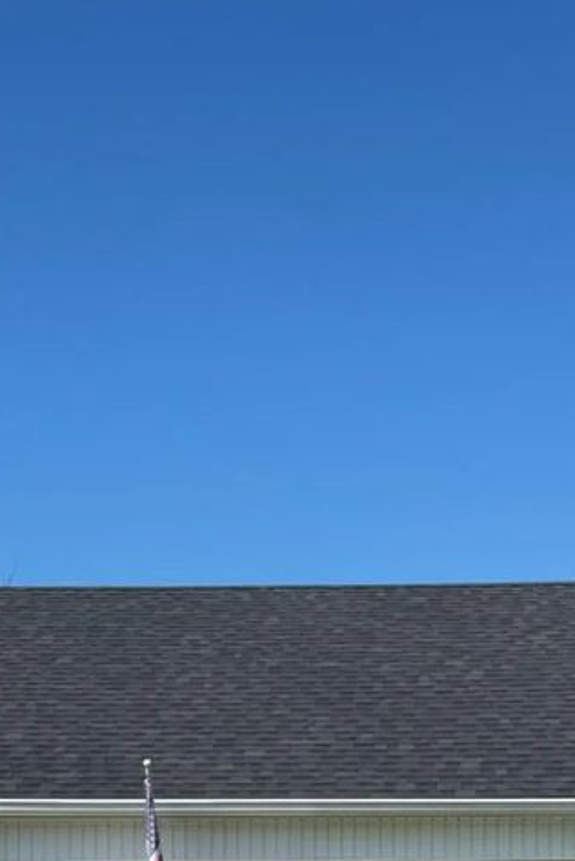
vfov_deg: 26.3
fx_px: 1722
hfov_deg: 18.9
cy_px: 898
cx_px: 329
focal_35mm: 72
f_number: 1.78
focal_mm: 6.76
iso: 80
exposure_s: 1/4975
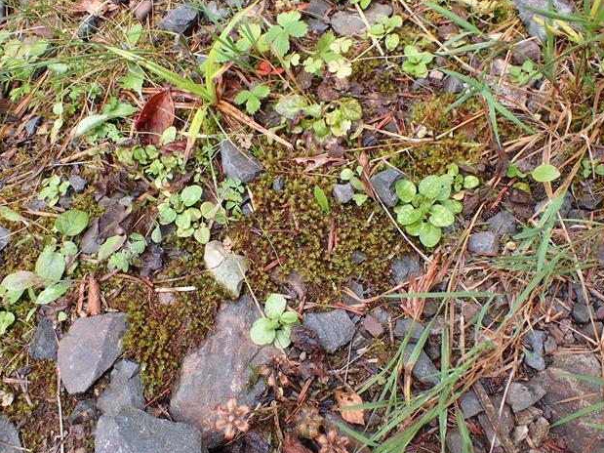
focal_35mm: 31
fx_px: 541
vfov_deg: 45.4
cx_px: 294
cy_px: 228
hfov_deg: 58.4
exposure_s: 1/125
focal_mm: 5.5
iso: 200
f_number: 2.3
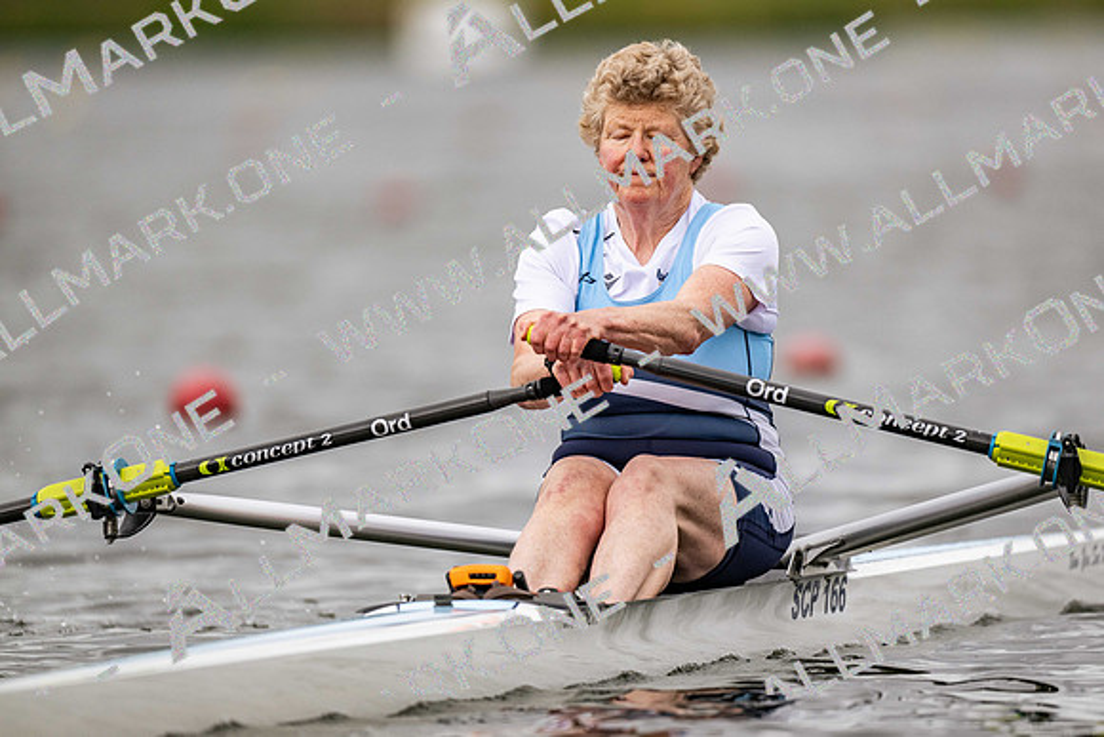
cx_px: 552
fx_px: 18403
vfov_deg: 2.3
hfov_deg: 3.4
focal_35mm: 600
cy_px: 368
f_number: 4
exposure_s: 1/2500
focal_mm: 600
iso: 640
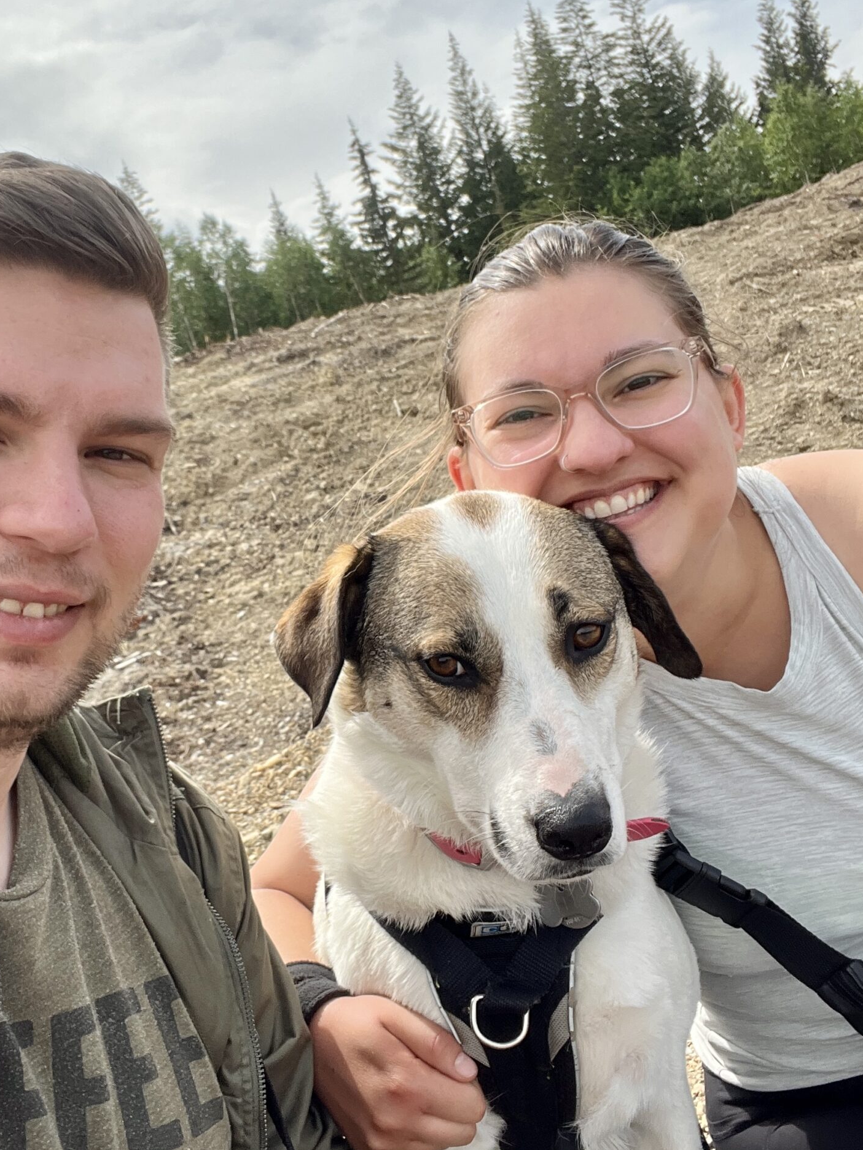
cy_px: 548
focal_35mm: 41
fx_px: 1363
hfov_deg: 34.8
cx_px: 279
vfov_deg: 45.8
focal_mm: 2.71
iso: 32
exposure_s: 1/520
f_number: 2.2
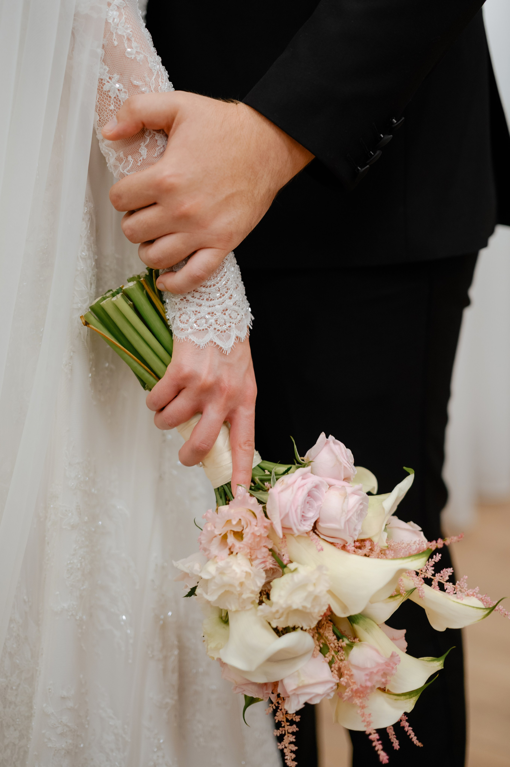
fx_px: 1064
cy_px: 384
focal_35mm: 50
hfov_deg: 27.0
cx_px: 255
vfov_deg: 39.6
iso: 640
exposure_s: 1/400
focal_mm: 50
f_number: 1.8
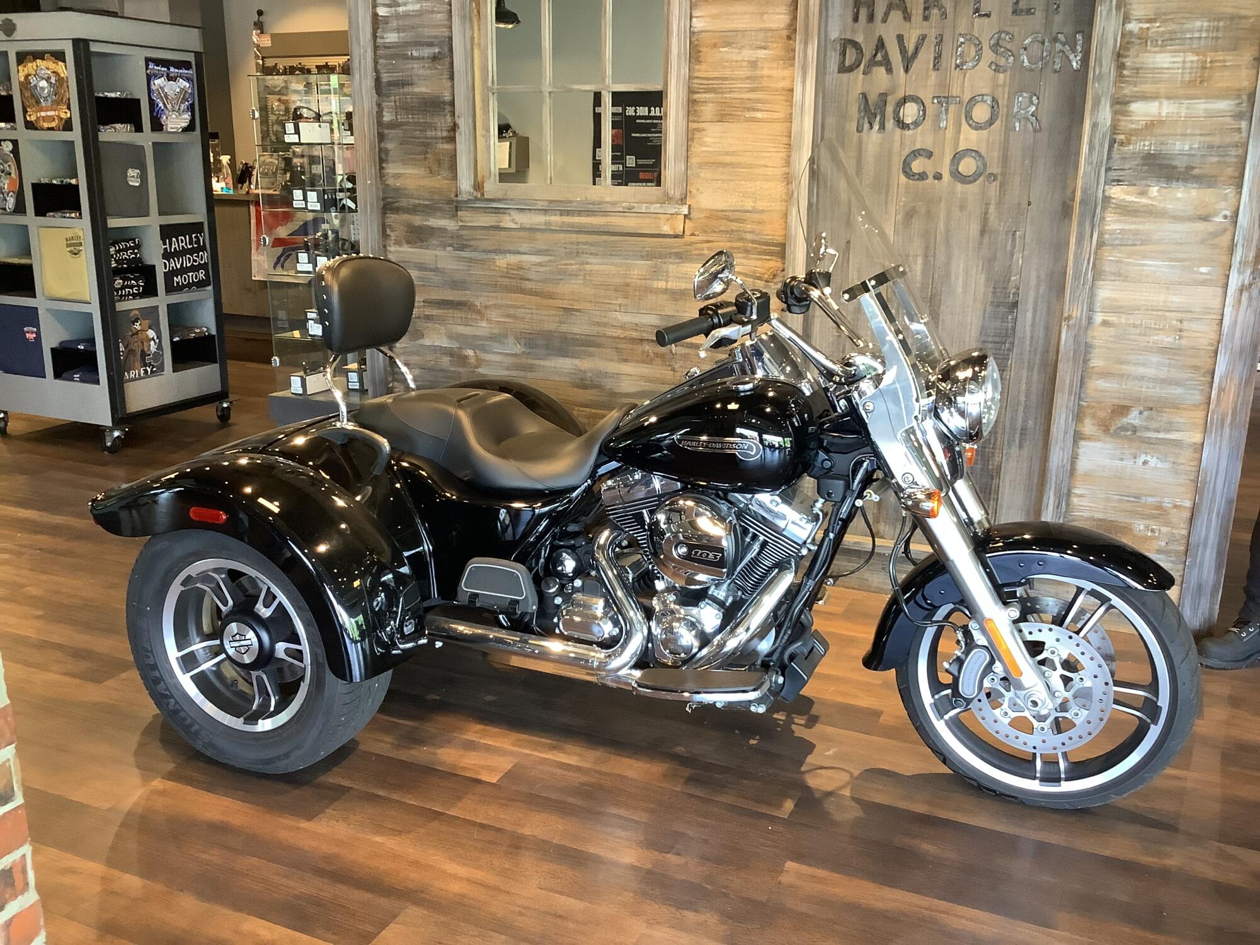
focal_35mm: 31
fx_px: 1128
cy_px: 472
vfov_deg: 45.4
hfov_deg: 58.4
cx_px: 630
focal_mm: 3.3
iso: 250
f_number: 2.4
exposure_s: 1/50
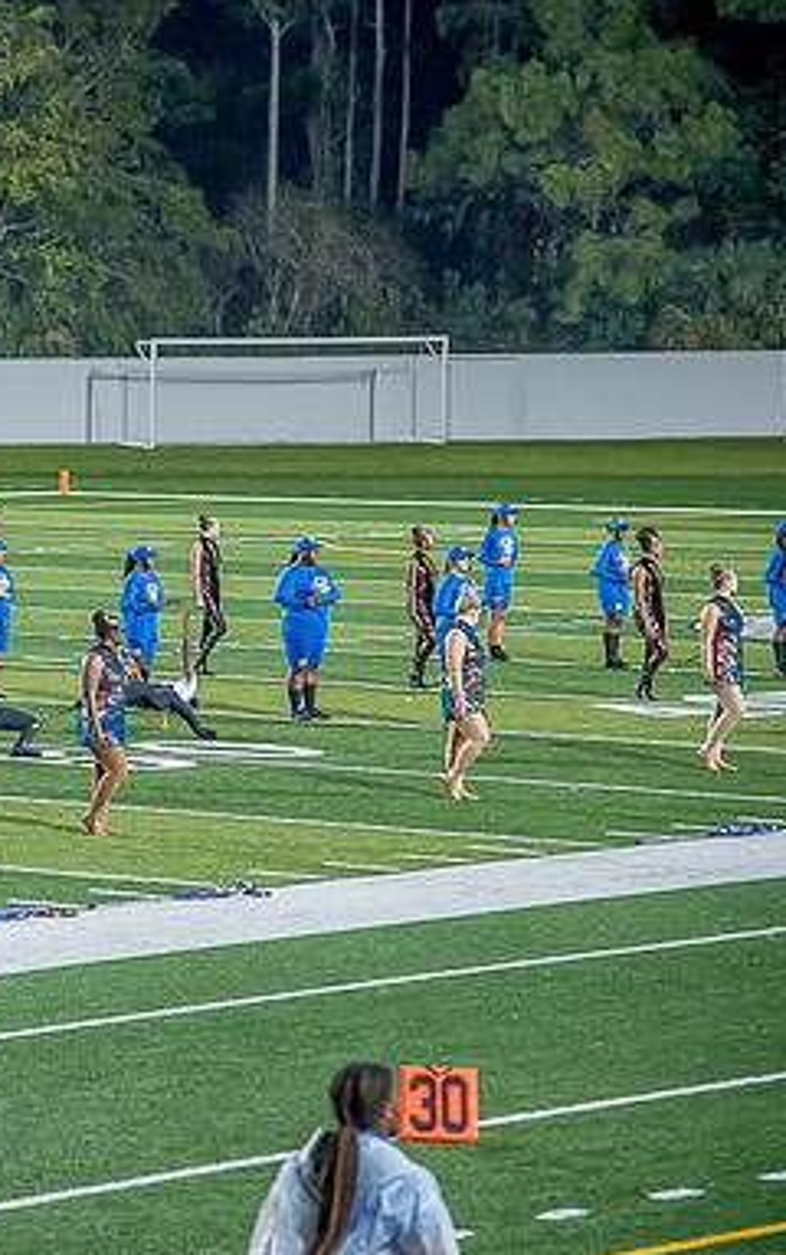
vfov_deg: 11.3
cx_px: -92
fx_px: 6329
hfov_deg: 7.1
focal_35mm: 185
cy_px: 629
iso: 2000
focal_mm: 120
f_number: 4
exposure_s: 1/200
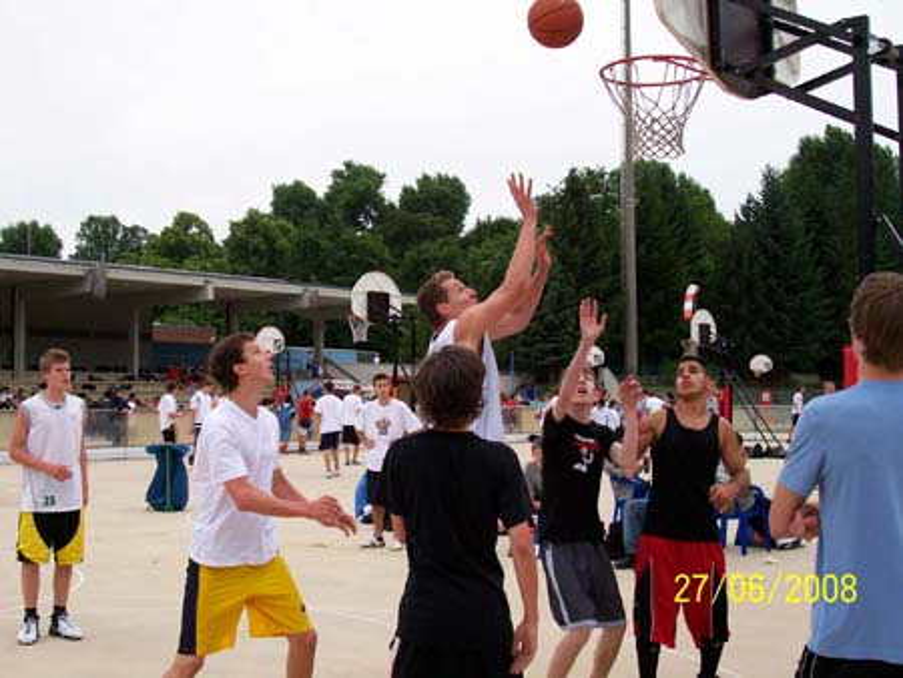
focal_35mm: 53
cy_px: 339
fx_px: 1383
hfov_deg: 36.2
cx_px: 452
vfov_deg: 27.5
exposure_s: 1/508
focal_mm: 8.7
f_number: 3.2
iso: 80
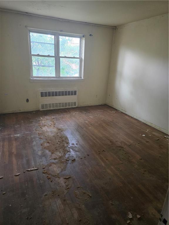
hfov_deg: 58.9
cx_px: 84
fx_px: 150
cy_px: 112
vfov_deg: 73.9
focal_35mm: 23
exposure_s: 1/120
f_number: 1.7
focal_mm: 6.3
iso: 640
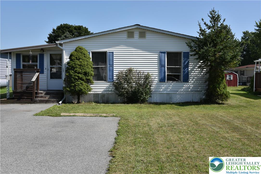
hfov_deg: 50.7
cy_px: 87
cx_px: 130
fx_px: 276
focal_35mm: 38
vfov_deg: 35.1
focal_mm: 38
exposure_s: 1/400
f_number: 10
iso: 200
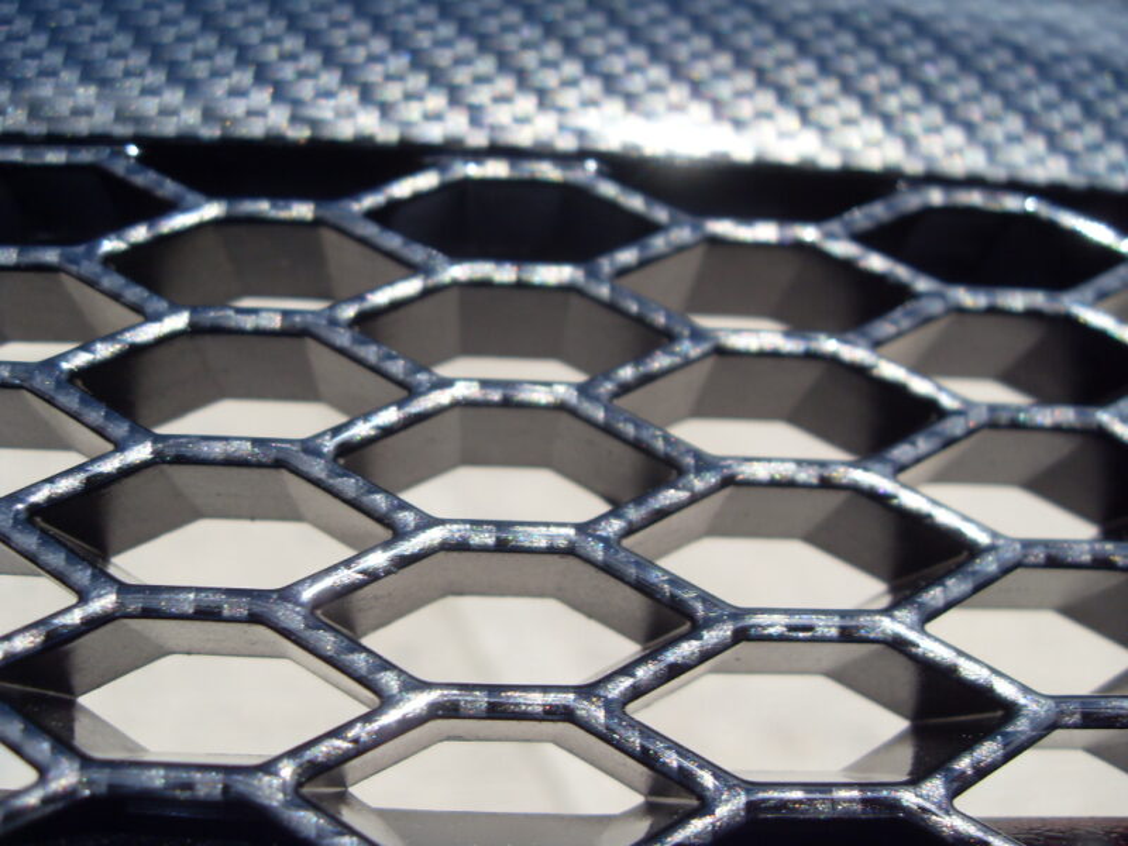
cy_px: 423
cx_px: 564
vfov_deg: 40.7
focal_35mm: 35
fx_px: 1141
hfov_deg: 52.6
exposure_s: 1/180
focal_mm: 6.3
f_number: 7
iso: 80
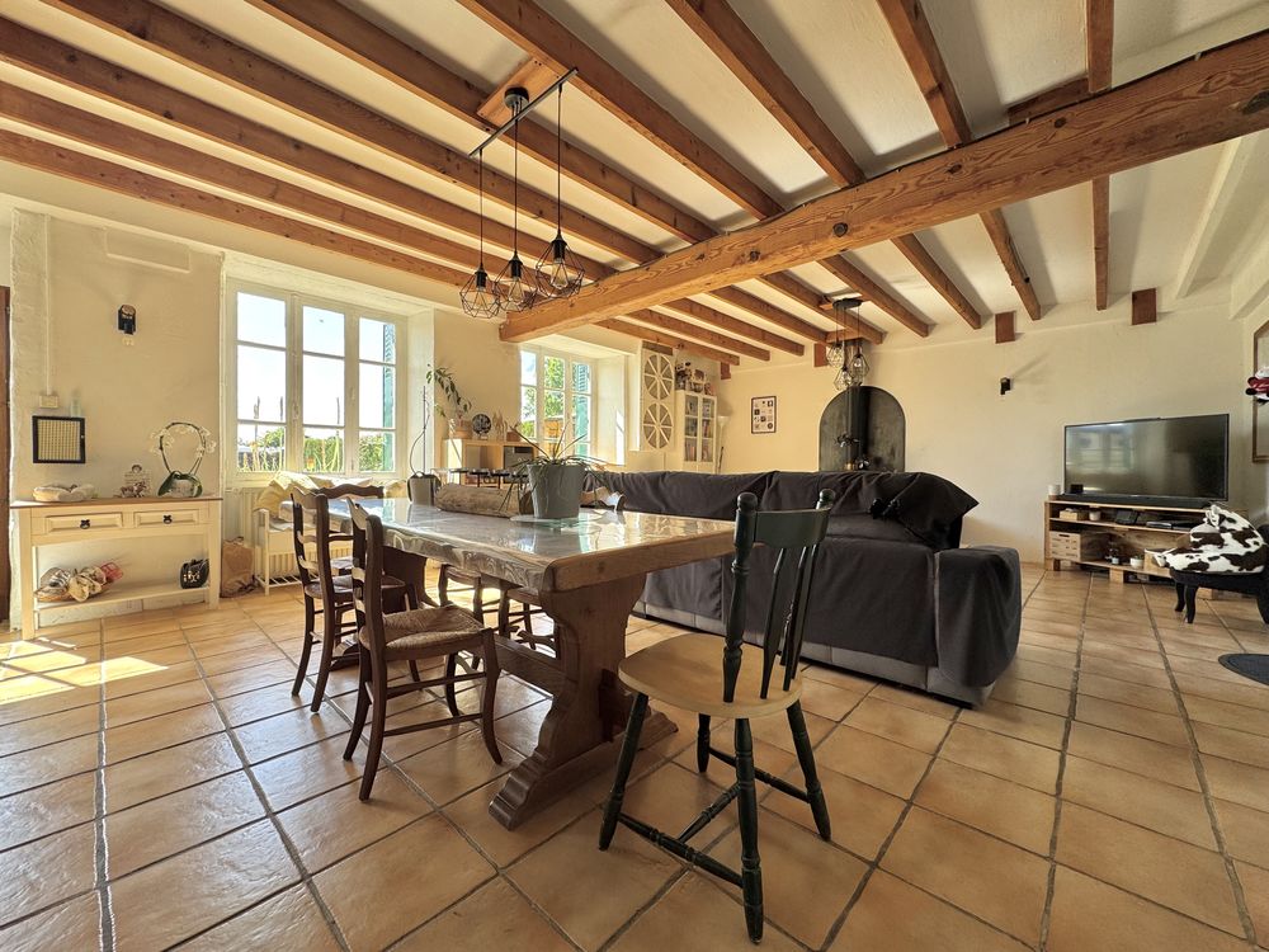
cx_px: 634
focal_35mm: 14
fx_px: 513
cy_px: 476
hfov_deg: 102.1
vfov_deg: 85.7
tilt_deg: -0.8
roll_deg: -0.2
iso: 50
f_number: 2.2
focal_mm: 2.22
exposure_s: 1/99
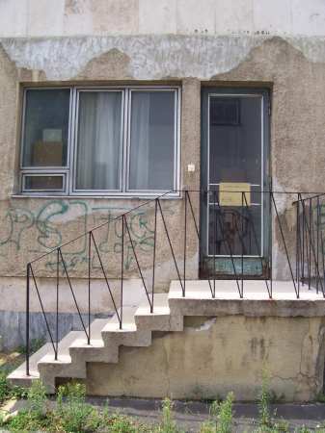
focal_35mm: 34
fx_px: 426
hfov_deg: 41.8
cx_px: 162
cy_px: 216
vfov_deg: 54.0
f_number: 5.6
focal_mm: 5.6
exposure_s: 1/180
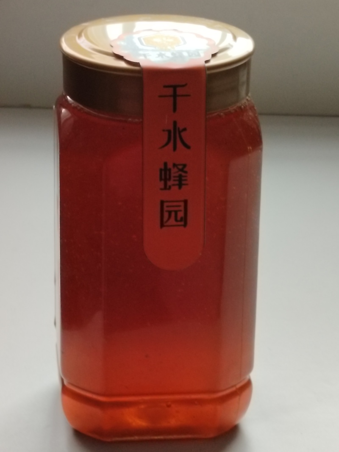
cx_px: 170
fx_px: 1737
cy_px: 226
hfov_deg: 11.1
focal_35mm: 133
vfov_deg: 14.8
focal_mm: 5.25
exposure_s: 1/25
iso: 378
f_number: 1.75
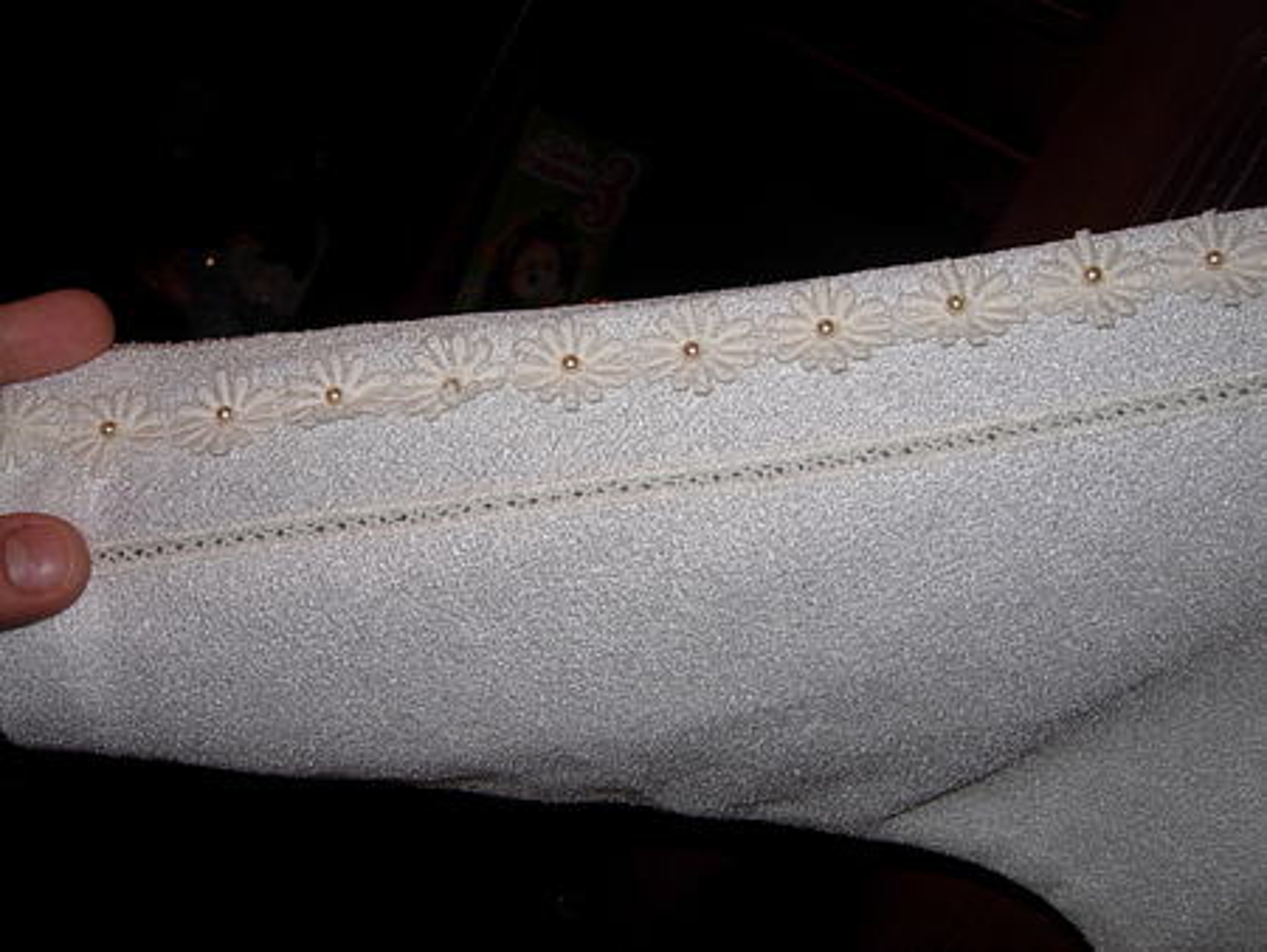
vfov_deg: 39.7
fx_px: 1318
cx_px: 634
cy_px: 476
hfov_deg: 51.3
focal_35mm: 36
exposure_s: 1/45.2
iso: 50
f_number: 3.8
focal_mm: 7.5
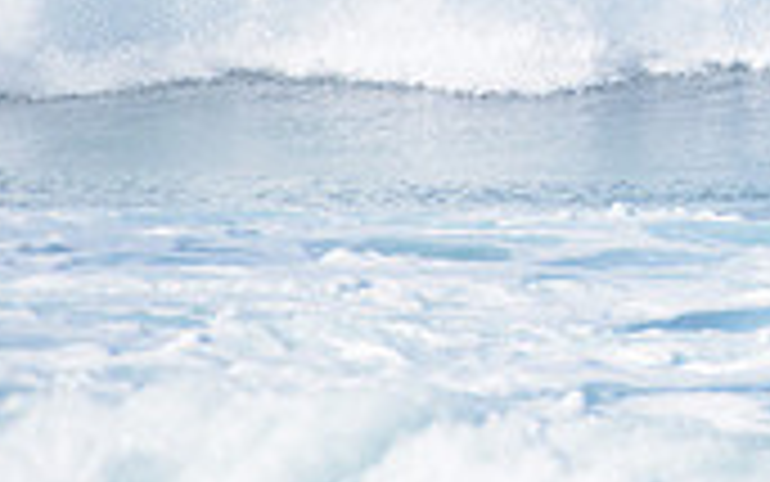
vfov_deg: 0.8
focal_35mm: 1727
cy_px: -178
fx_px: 36253
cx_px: 1234
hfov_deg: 1.2
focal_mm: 500
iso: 280
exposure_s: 1/2500
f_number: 5.6
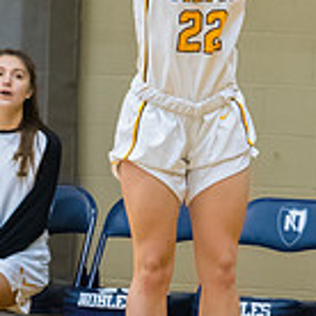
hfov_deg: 3.4
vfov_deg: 3.4
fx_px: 5371
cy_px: 78
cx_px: 160
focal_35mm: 520
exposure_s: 1/400
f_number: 2.8
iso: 3200
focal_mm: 125
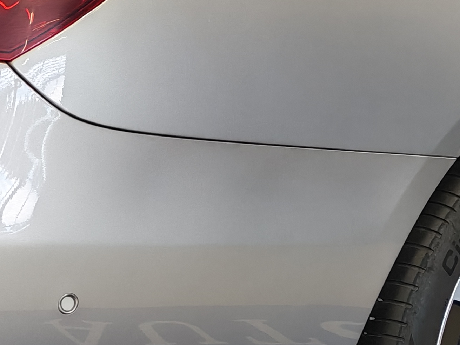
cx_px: 20
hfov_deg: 19.2
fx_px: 1329
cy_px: 295
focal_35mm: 100
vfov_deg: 14.7
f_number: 1.9
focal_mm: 6.12
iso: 184
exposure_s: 1/100
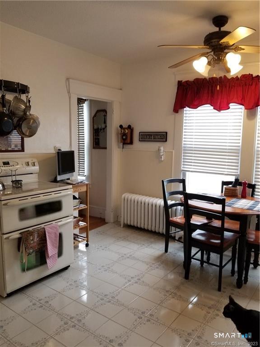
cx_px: 130
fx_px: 260
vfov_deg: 67.3
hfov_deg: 53.1
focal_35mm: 26
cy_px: 174
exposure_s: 1/60
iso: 125
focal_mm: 4.25
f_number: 1.7
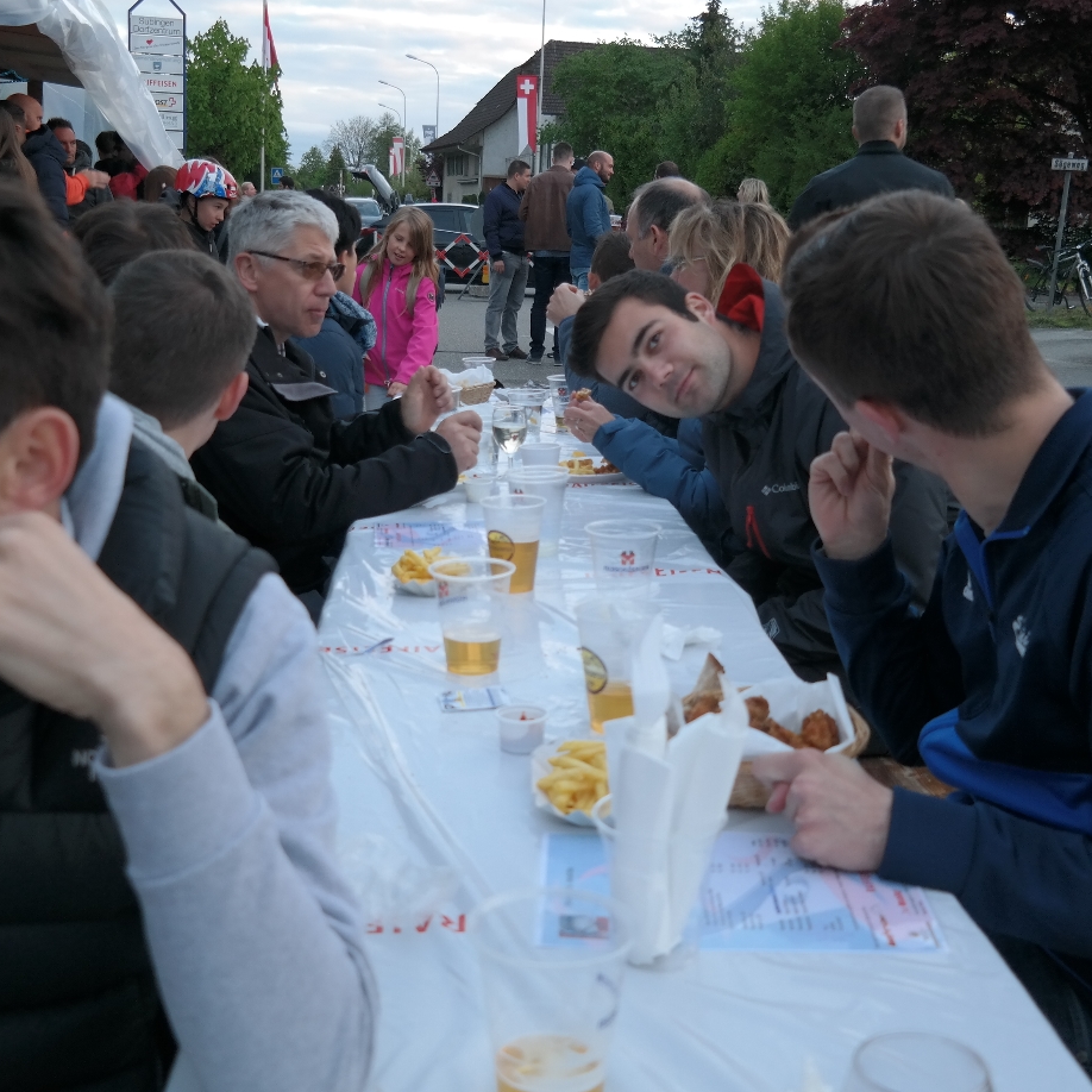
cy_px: 525
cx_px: 510
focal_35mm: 40
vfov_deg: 41.9
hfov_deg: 41.8
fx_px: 1428
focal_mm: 18
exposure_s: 1/60
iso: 200
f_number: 3.5
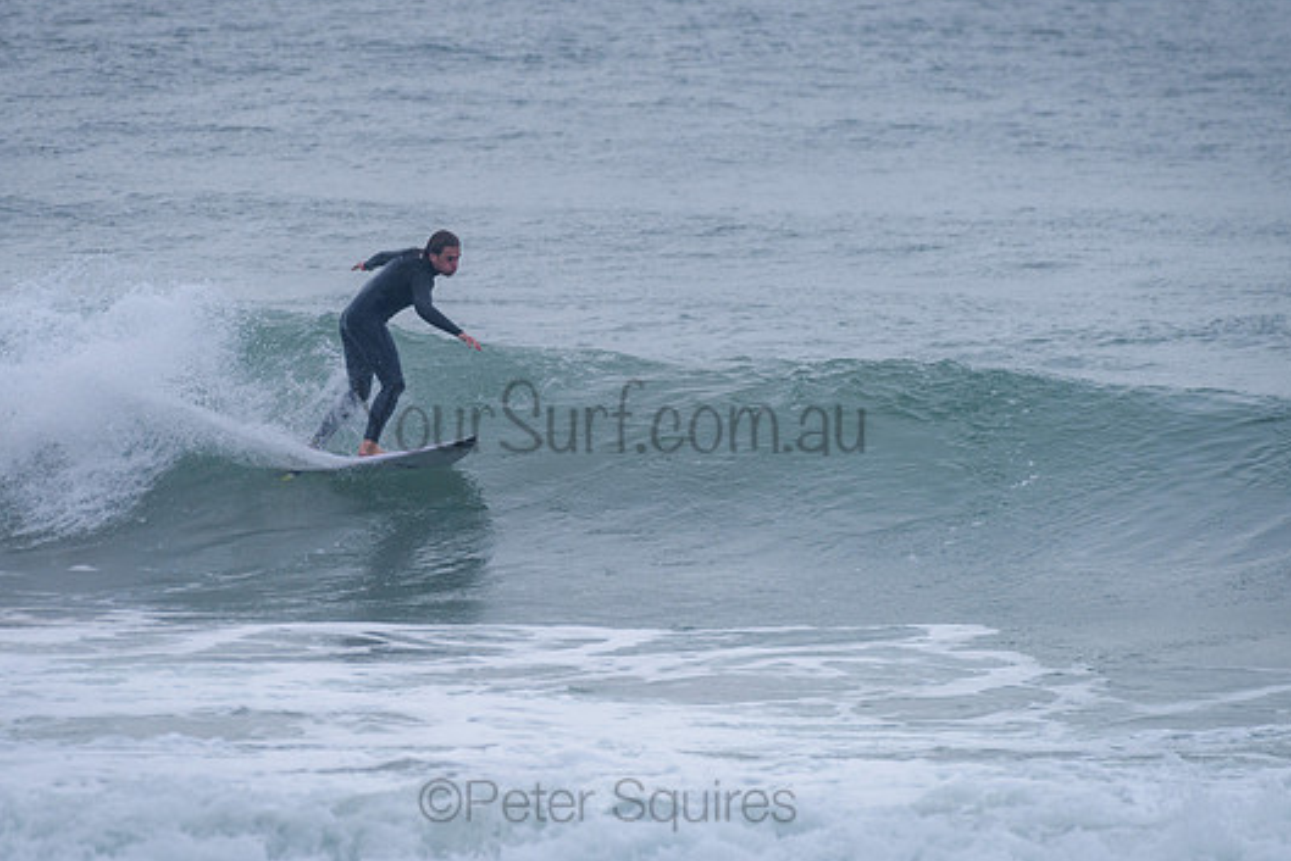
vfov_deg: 2.0
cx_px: 608
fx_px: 24104
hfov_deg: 3.1
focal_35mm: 672
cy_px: 396
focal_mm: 500
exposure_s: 1/2000
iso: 280
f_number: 5.6
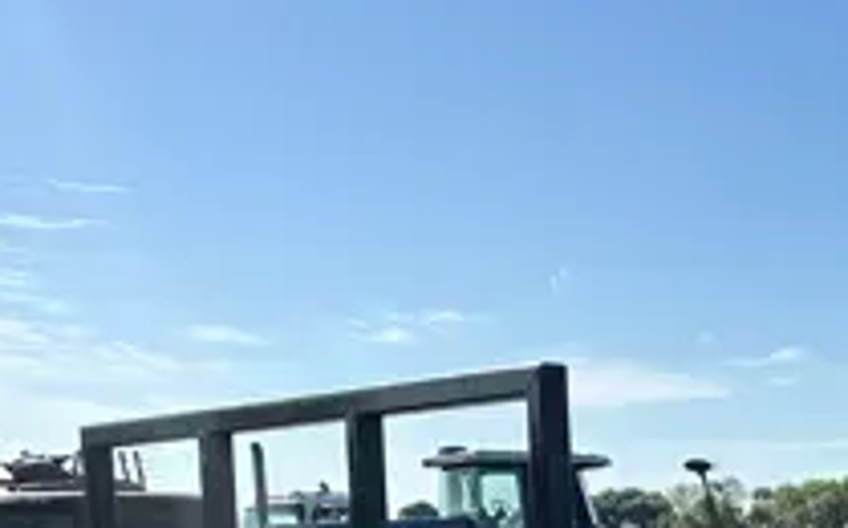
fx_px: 1800
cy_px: 666
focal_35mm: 78
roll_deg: -1.2
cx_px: 1225
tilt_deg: -3.7
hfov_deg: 22.4
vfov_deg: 15.9
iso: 80
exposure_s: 1/7042
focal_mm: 6.86
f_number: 1.78
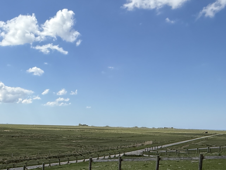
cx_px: 68
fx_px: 287
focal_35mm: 44
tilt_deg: -1.9
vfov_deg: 32.0
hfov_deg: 42.1
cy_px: 135
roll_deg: -1.9
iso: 50
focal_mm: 2.22
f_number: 2.2
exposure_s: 1/3125
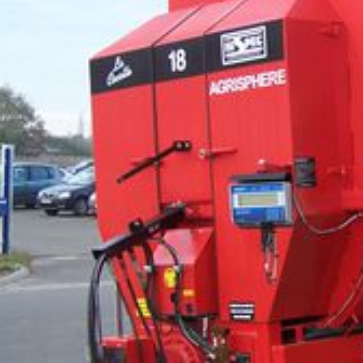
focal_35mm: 100
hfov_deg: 16.6
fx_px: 1186
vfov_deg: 17.4
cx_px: 449
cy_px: 198
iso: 80
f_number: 2.8
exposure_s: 1/90
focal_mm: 6.3
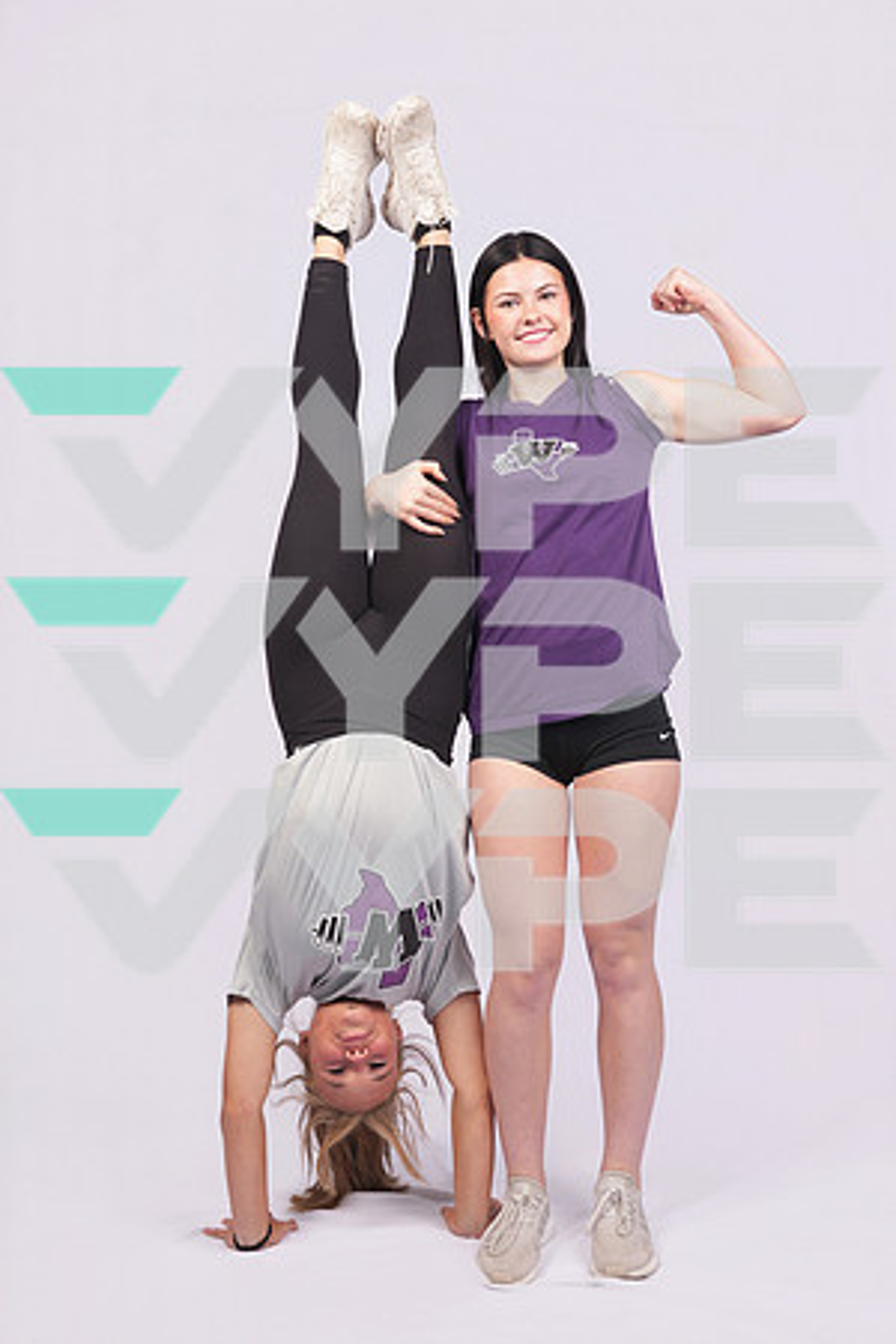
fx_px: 1344
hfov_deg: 36.9
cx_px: 448
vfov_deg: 53.1
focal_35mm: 36
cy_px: 672
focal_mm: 36
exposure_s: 1/200
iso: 160
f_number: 7.1
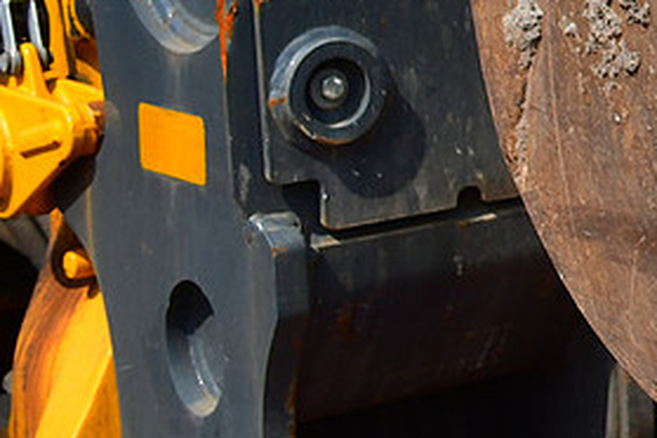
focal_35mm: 142
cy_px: -207
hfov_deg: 12.9
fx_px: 2591
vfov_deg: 9.4
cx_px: 1246
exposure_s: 1/1600
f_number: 5
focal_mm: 24
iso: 200
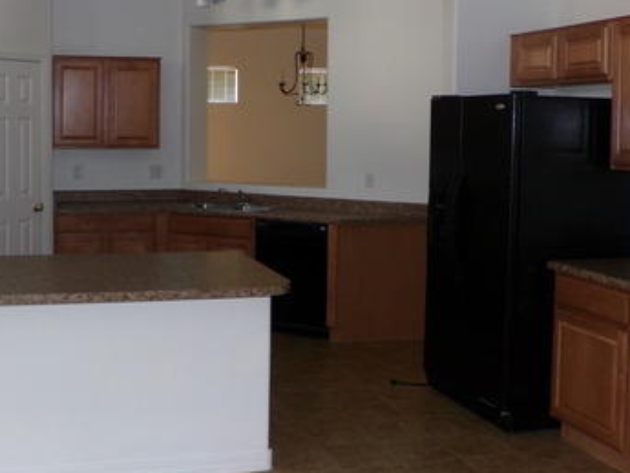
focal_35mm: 49
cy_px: 173
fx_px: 892
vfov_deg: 29.6
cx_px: 236
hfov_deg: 38.6
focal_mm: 5.9
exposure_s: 1/34
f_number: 3.4
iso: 200
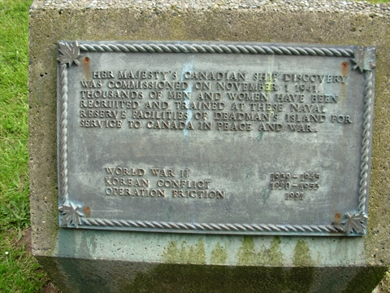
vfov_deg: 37.7
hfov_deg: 49.0
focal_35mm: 38
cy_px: 146
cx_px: 195
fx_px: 428
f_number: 2.9
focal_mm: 6.3
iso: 50
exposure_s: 1/144
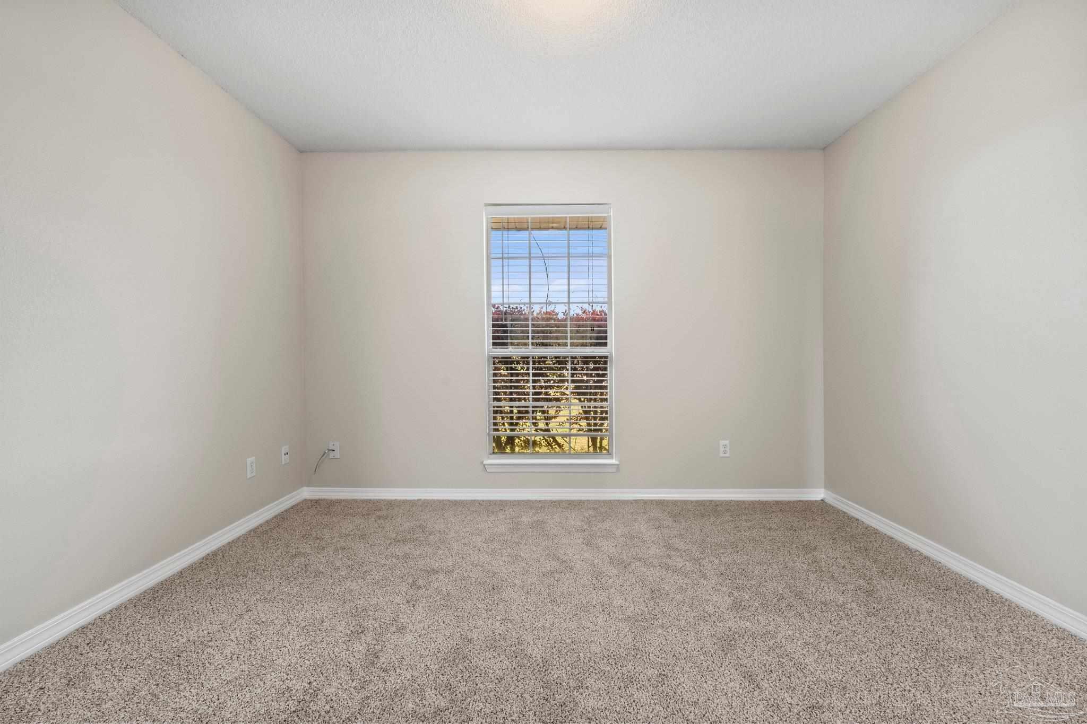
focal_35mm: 15
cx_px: 544
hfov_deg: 100.4
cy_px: 362
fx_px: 453
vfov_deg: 77.3
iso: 400
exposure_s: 1/2
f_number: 8
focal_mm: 10
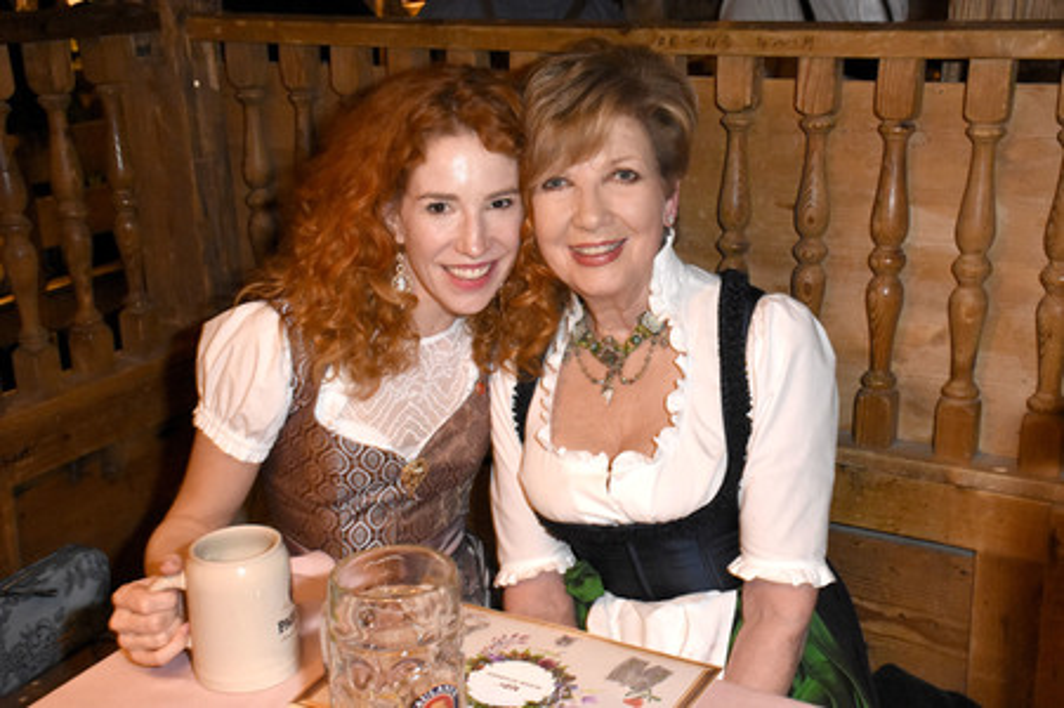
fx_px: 1418
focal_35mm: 48
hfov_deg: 41.1
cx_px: 532
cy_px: 354
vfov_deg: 28.0
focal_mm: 32
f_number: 6.3
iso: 5000
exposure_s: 1/50
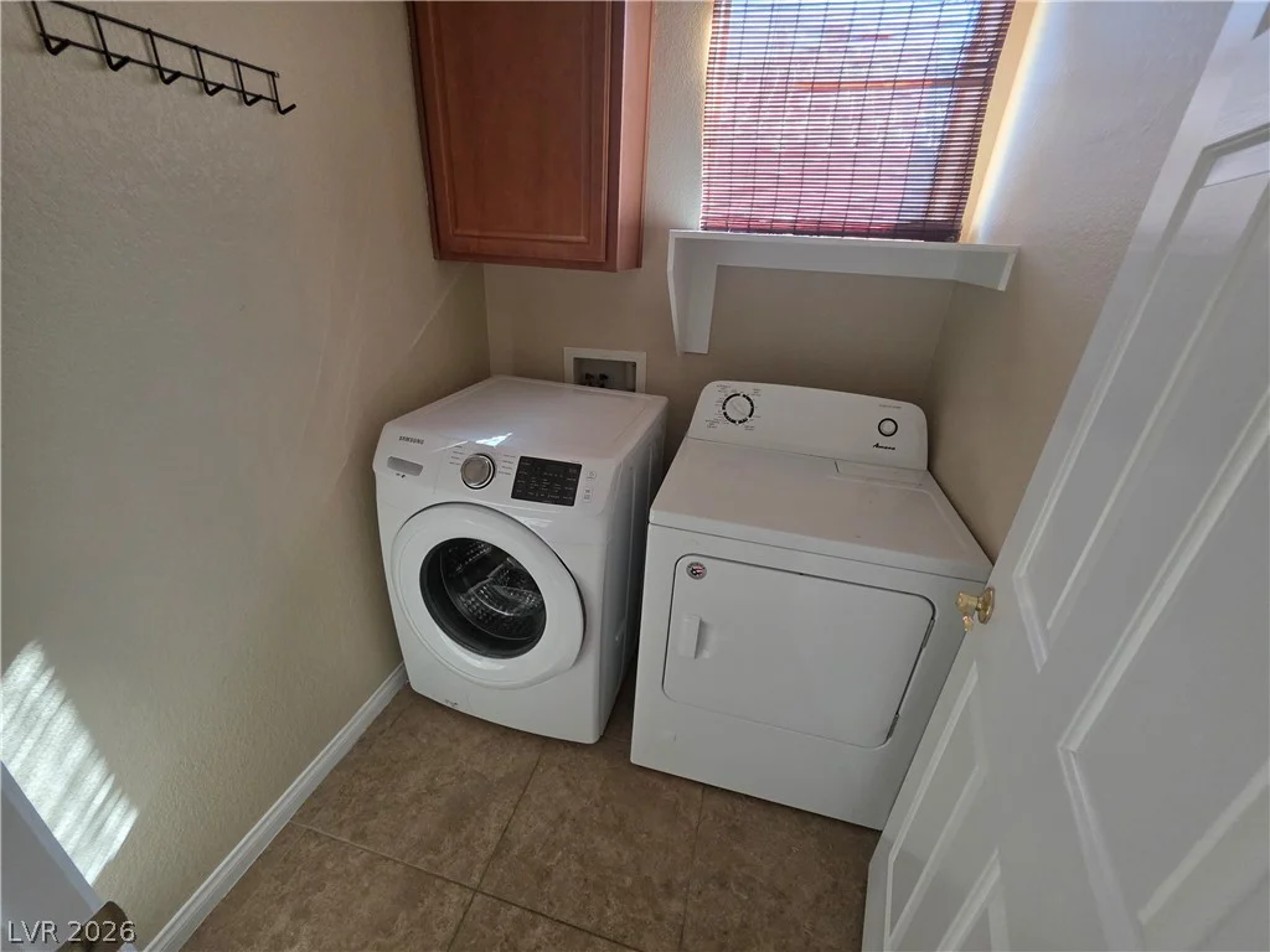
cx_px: 635
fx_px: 477
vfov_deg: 89.9
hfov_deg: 106.2
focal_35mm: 13
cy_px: 476
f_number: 1.9
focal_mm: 2.2
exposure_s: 1/240
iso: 400
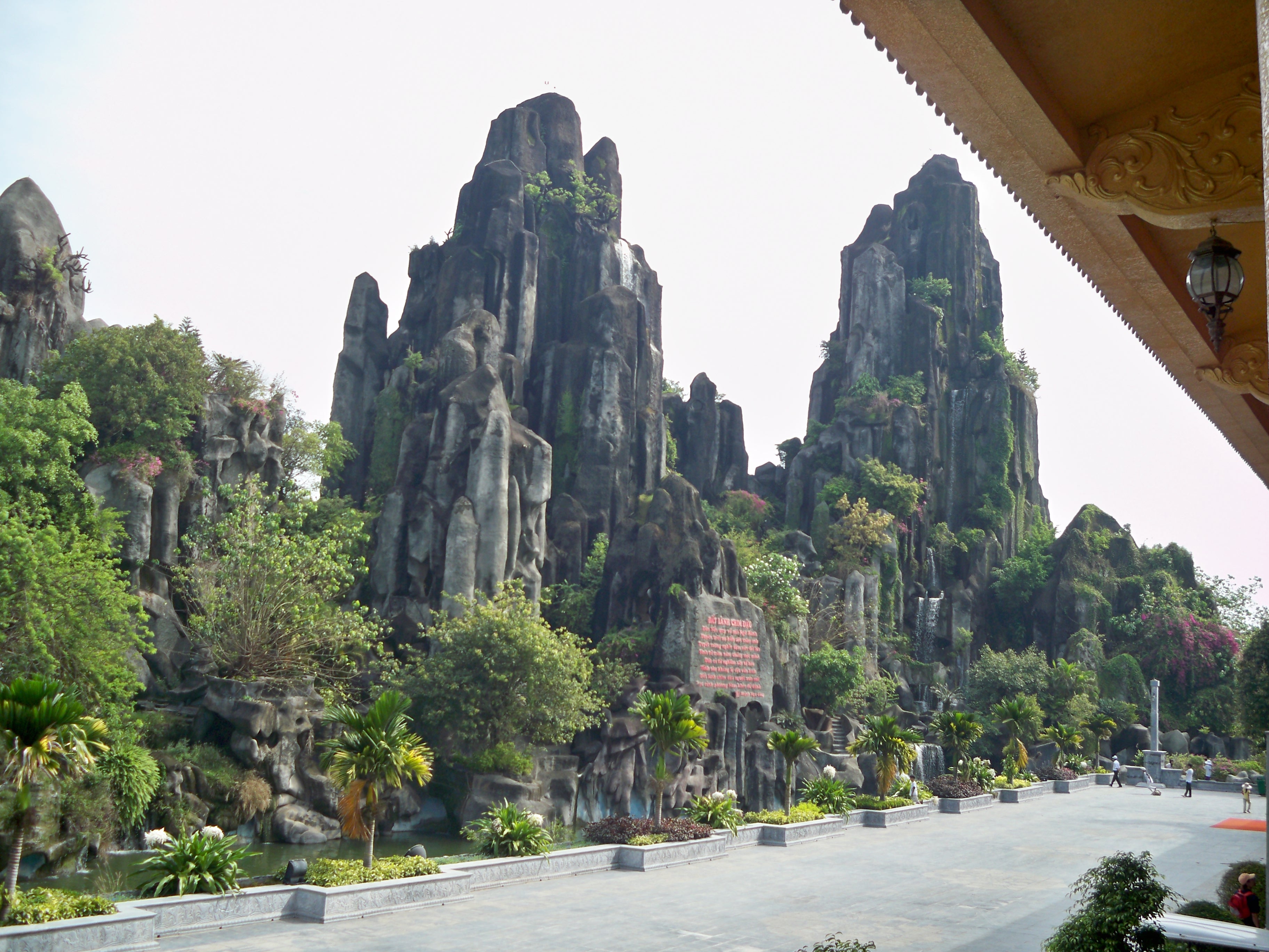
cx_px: 634
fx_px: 1283
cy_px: 476
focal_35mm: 35
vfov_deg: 40.7
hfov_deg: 52.6
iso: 64
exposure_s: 1/500
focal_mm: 6.3
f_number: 3.1
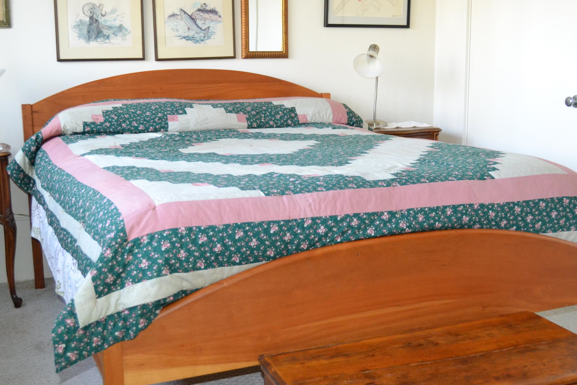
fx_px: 753
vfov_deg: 28.7
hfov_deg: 41.9
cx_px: 300
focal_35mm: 47
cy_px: 197
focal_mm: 24
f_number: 4
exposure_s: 1/60
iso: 1600
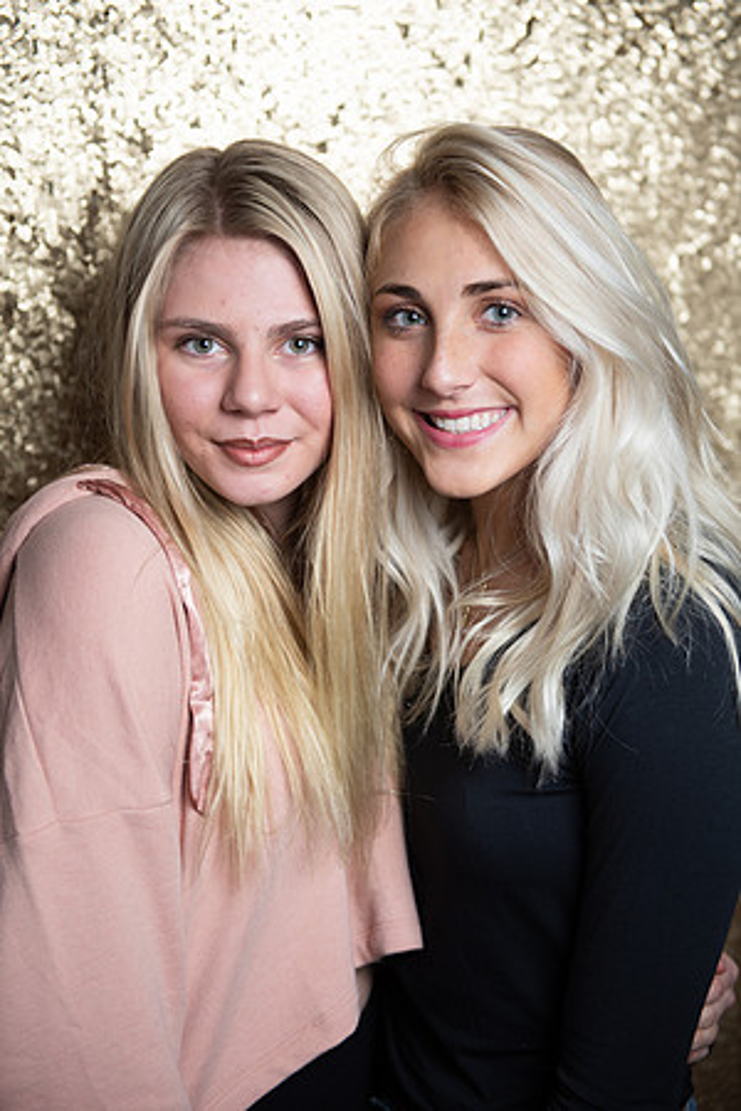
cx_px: 370
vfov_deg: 34.5
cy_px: 556
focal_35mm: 58
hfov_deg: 23.4
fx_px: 1791
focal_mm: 58
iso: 250
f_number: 2.8
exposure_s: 1/250
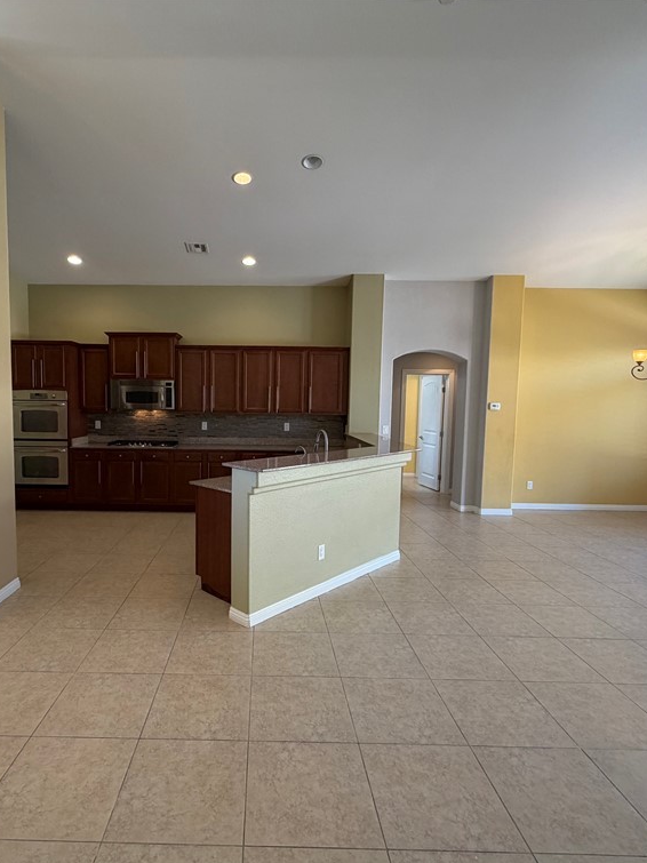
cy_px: 436
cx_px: 258
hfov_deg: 68.0
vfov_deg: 84.7
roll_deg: -0.3
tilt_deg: -4.3
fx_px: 474
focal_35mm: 19
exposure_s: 1/60
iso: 200
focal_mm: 2.22
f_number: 2.2
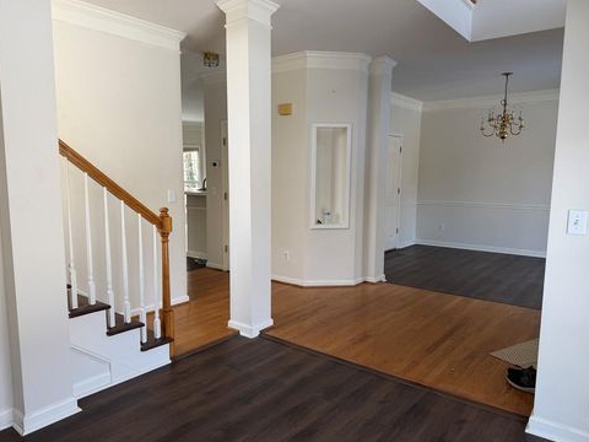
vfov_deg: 54.9
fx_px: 425
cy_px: 222
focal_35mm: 25
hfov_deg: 69.4
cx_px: 290
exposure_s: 1/145
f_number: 1.78
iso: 50
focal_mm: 6.76
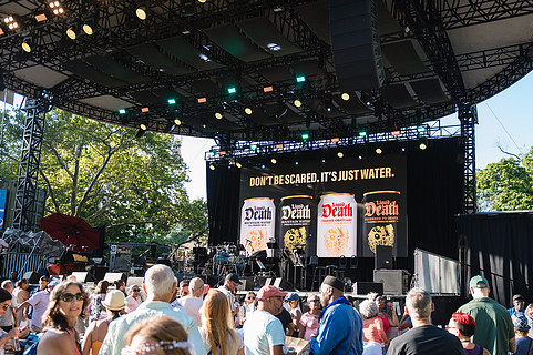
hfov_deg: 54.1
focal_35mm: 35
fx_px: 518
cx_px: 319
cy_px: 198
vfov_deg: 37.8
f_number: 2.8
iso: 500
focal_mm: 29
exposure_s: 1/1250
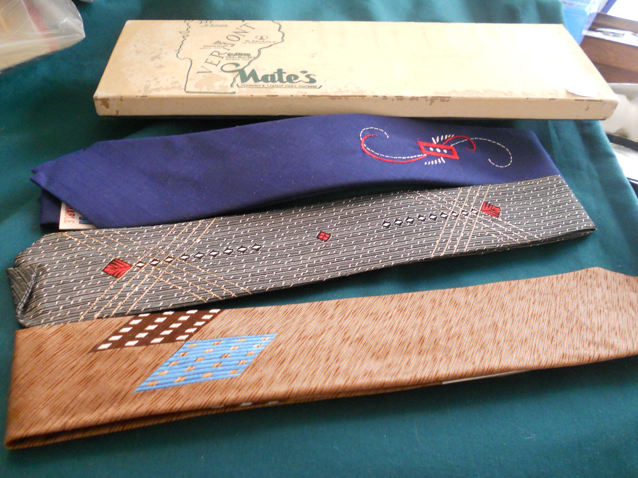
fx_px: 590
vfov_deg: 44.2
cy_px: 239
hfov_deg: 56.8
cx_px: 319
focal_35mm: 32
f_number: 3.5
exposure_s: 1/30
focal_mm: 5.8
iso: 400
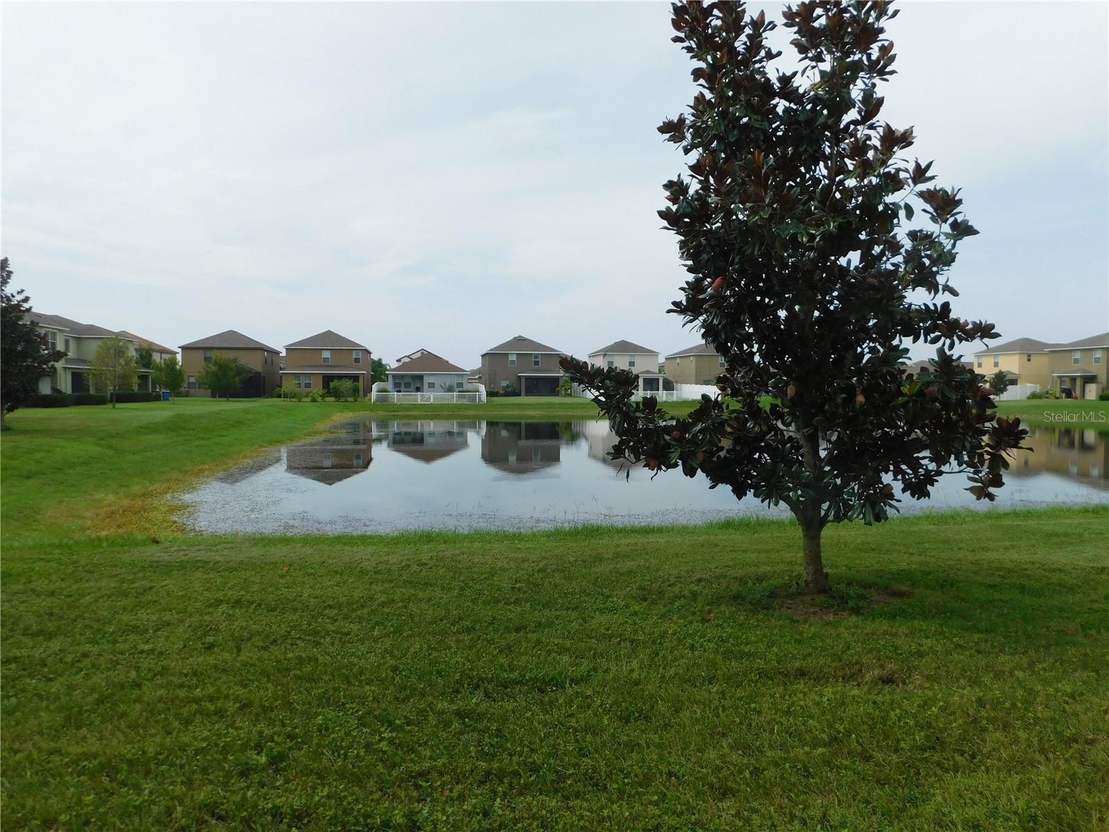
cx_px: 554
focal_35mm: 24
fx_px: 769
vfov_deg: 56.8
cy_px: 416
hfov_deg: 71.6
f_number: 6
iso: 125
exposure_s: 1/400
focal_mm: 4.1
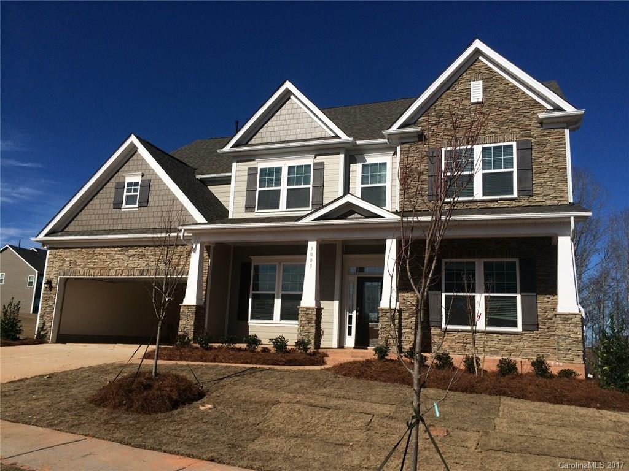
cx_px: 314
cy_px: 236
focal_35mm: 29
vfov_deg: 48.2
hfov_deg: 61.7
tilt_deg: +11.0
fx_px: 527
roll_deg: -1.7
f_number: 2.2
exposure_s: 1/5128
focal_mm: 4.15
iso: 32
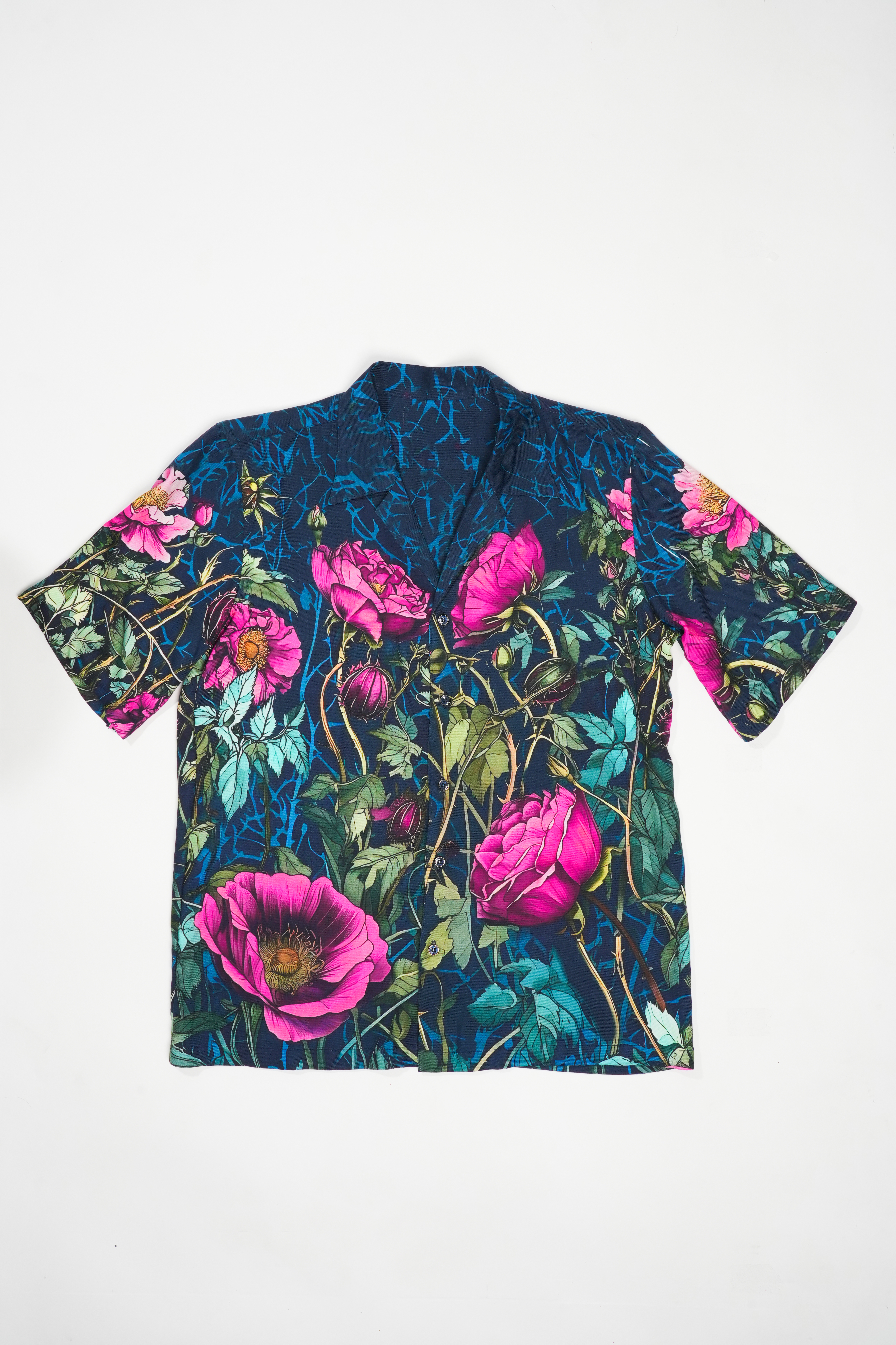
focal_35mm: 35
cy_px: 672
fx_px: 1307
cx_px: 448
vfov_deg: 54.4
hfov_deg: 37.9
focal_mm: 35
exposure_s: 1/50
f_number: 11
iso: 800
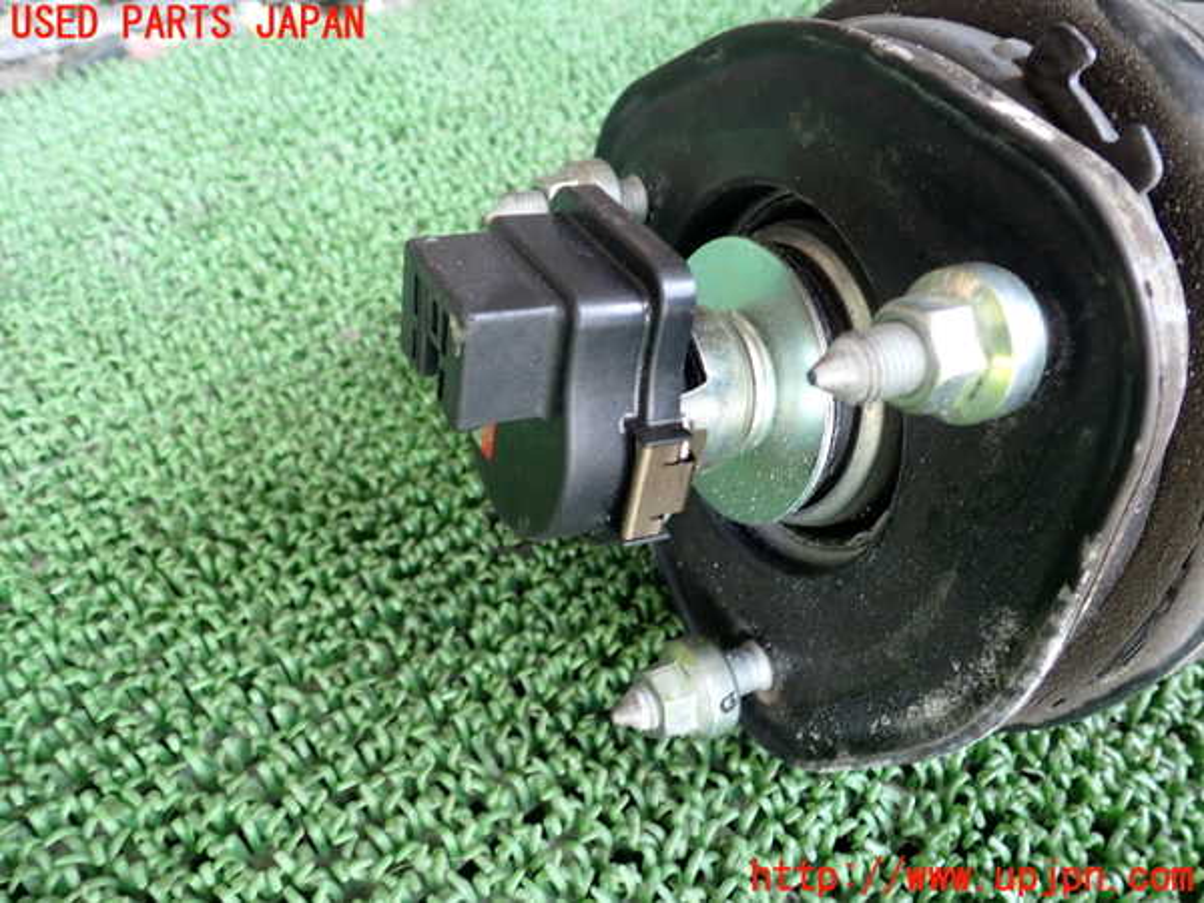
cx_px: 602
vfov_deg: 46.8
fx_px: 1043
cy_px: 452
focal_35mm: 30
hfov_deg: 60.0
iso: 200
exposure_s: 1/60
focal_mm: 5.4
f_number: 2.3
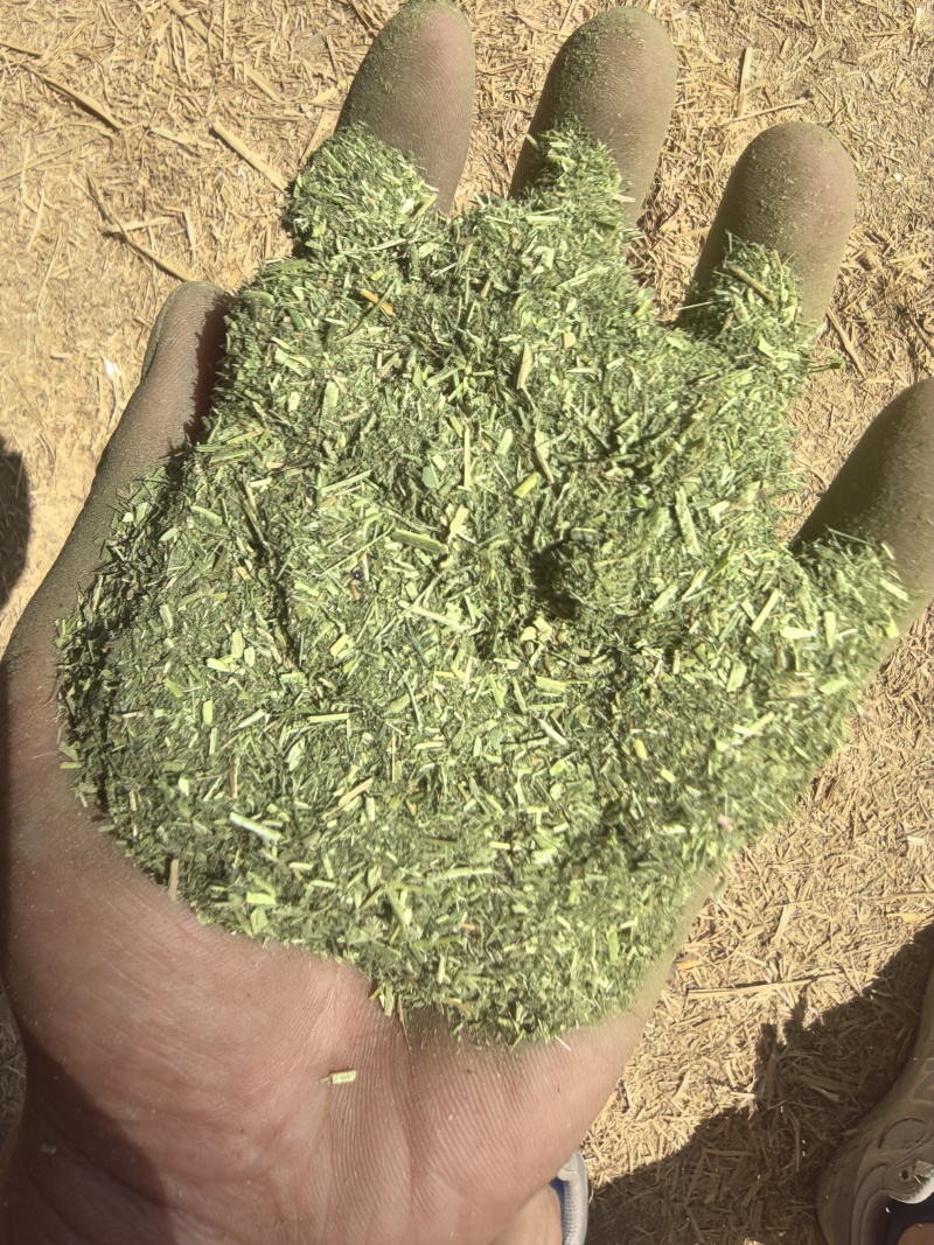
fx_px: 972
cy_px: 622
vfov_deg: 65.3
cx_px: 467
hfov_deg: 51.3
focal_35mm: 27
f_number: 2.2
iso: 100
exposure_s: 1/4016
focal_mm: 1.76
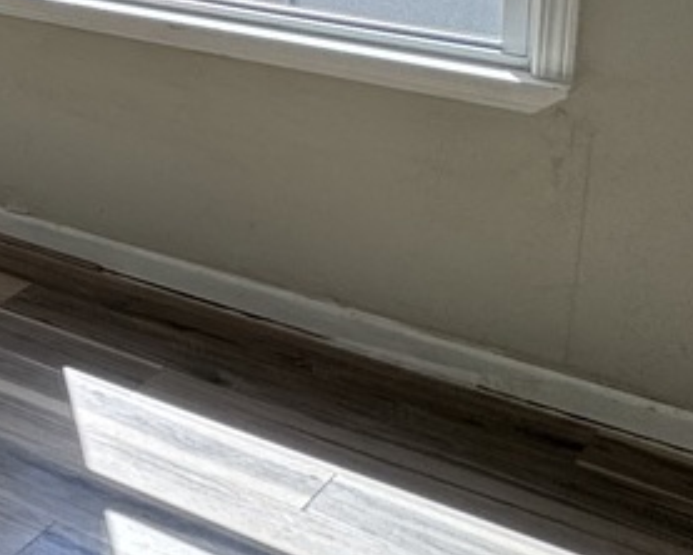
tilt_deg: -6.8
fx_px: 1457
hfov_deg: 15.9
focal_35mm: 71
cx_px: -891
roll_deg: +2.4
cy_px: -230
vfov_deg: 19.4
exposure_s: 1/138
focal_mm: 2.22
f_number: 2.2
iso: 40
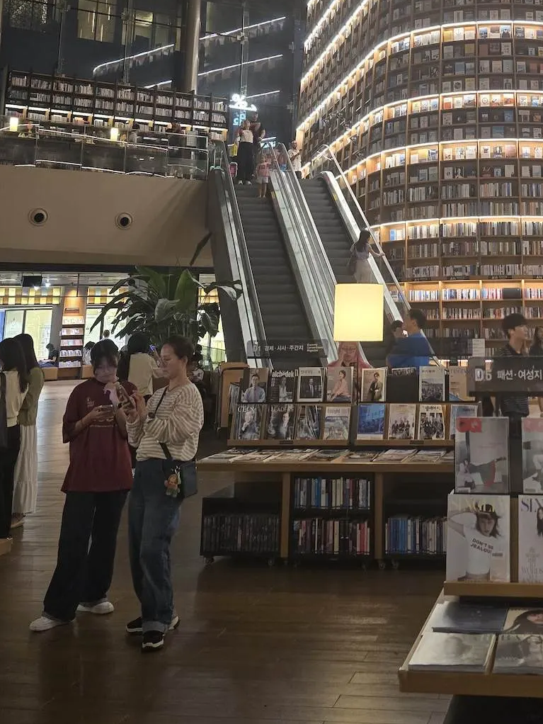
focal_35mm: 45
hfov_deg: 31.2
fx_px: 941
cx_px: 452
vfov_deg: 39.6
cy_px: 98
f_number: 1.7
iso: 400
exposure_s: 1/120
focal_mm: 6.3
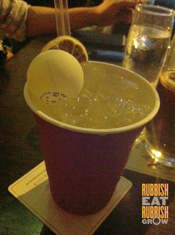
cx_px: 88
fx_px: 237
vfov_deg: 52.7
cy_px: 118
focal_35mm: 35
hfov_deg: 40.6
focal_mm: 3.85
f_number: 2.8
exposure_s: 1/15
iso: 1000
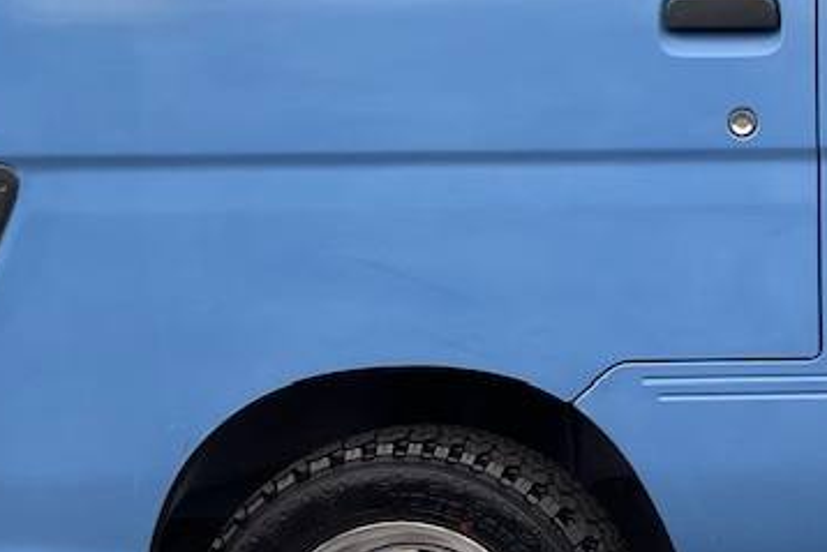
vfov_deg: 14.6
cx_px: 1261
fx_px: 2137
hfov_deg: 19.1
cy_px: 92
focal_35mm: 93
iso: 32
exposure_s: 1/209
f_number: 1.6
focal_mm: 5.1
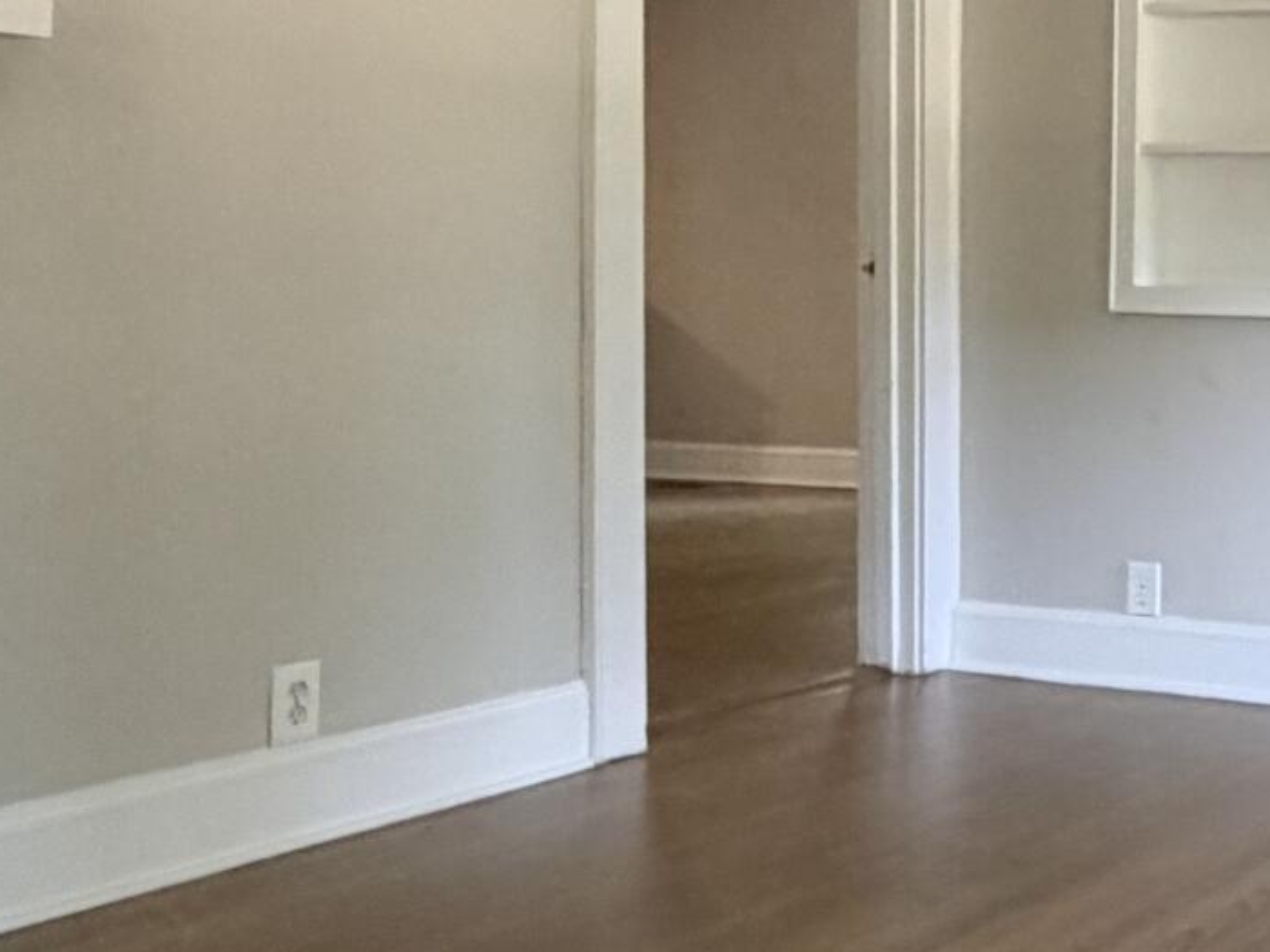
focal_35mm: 60
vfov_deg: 24.3
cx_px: 1622
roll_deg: -0.6
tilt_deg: -1.2
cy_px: 343
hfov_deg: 27.3
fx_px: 2201
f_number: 2.2
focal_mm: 2.22
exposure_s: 1/61
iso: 320
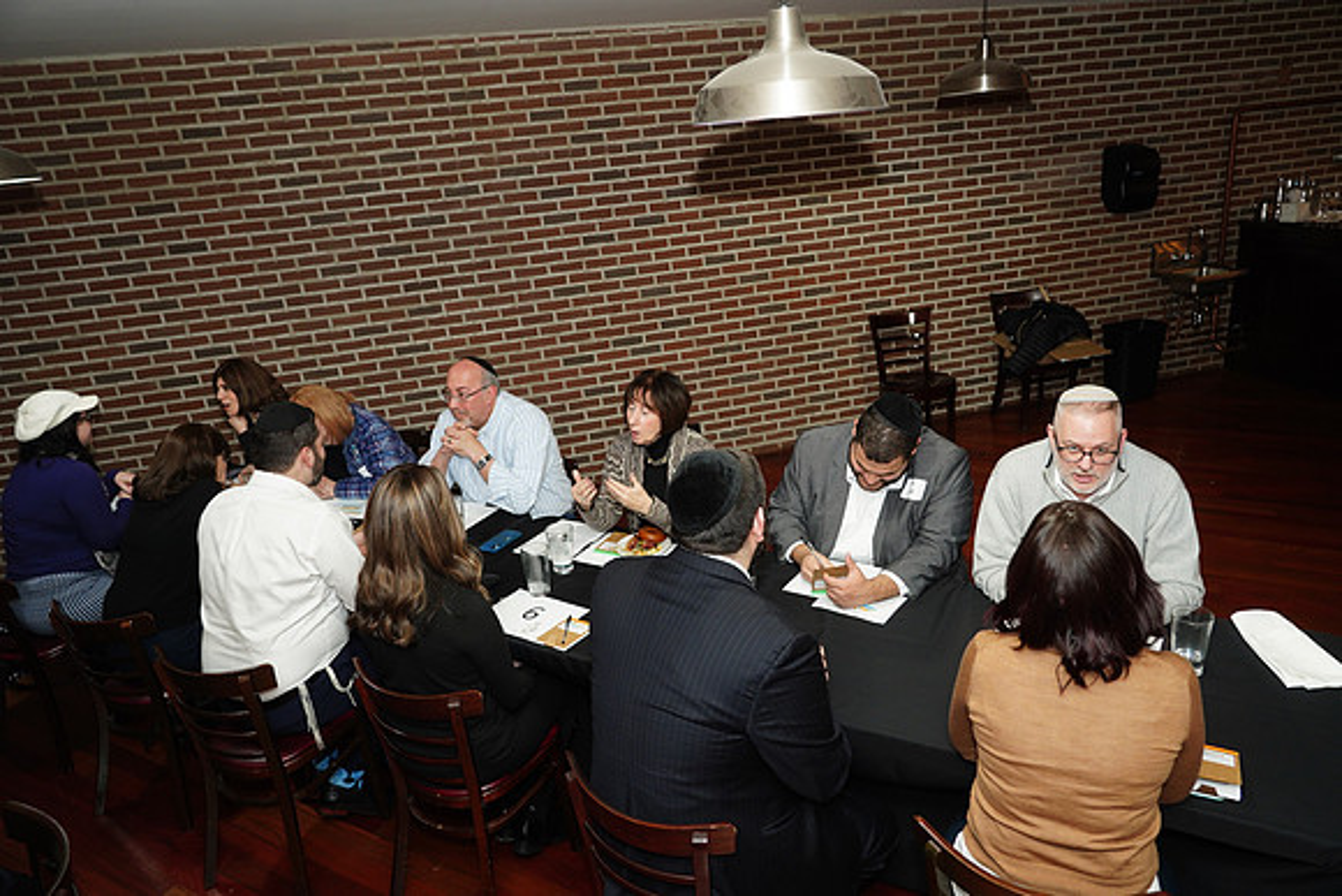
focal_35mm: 24
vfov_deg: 53.2
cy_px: 448
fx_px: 895
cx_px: 671
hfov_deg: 73.7
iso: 1000
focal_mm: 24
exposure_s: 1/100
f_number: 4
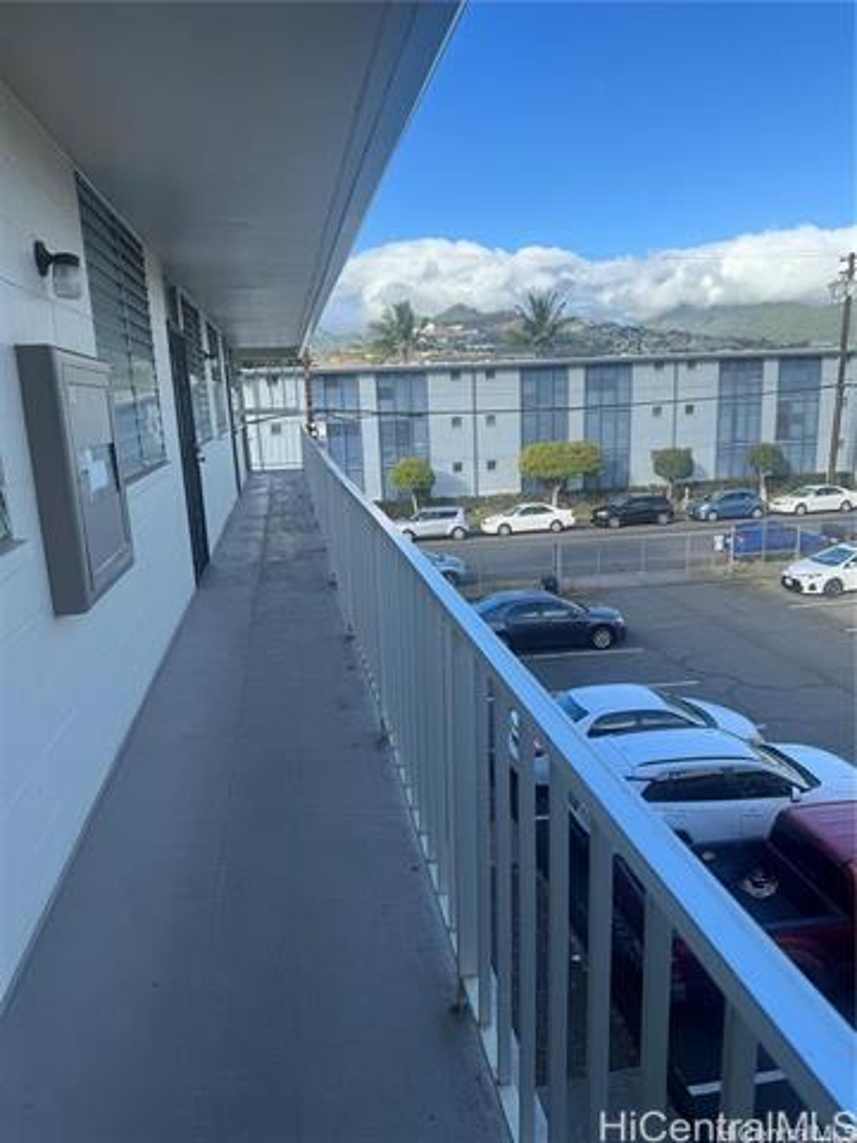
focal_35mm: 24
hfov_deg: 56.8
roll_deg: +3.3
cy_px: 572
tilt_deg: -11.6
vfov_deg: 71.6
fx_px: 792
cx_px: 428
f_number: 1.78
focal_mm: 6.76
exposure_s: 1/1818
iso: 80
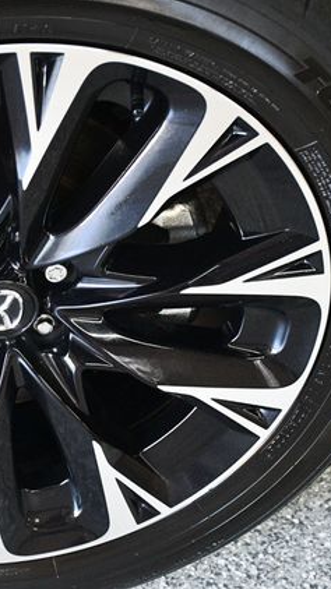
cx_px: -7
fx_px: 1562
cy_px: 294
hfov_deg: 12.0
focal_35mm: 100
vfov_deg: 21.4
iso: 3200
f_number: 4.5
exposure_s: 1/80
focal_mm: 42
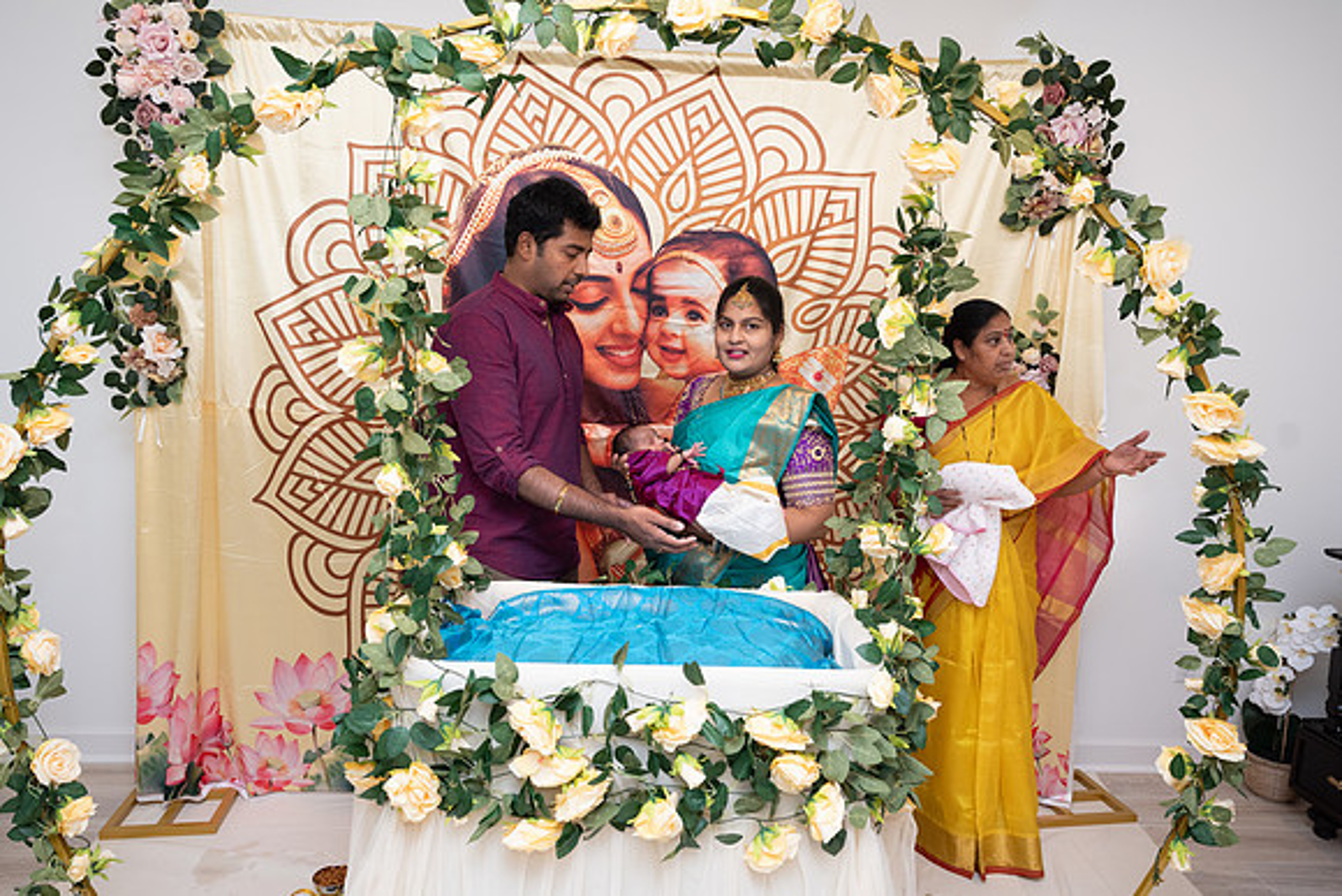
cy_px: 448
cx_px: 671
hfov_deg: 68.6
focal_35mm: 26
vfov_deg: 49.0
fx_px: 983
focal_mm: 25.5
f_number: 4
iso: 500
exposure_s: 1/200
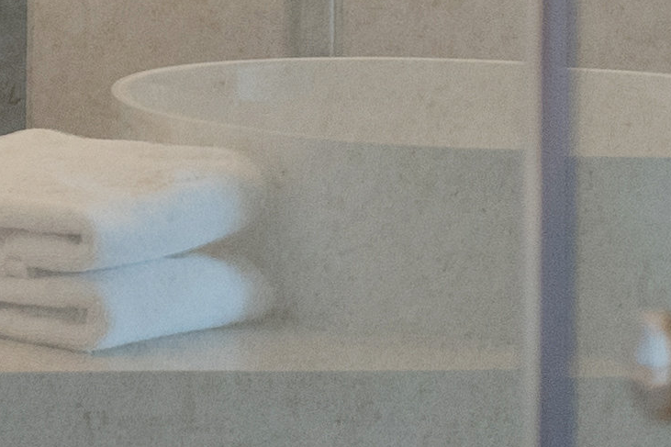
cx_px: -1756
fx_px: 4901
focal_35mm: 263
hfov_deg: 6.6
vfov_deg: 5.1
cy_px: -506
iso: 500
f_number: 2.8
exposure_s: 1/125
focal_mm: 33
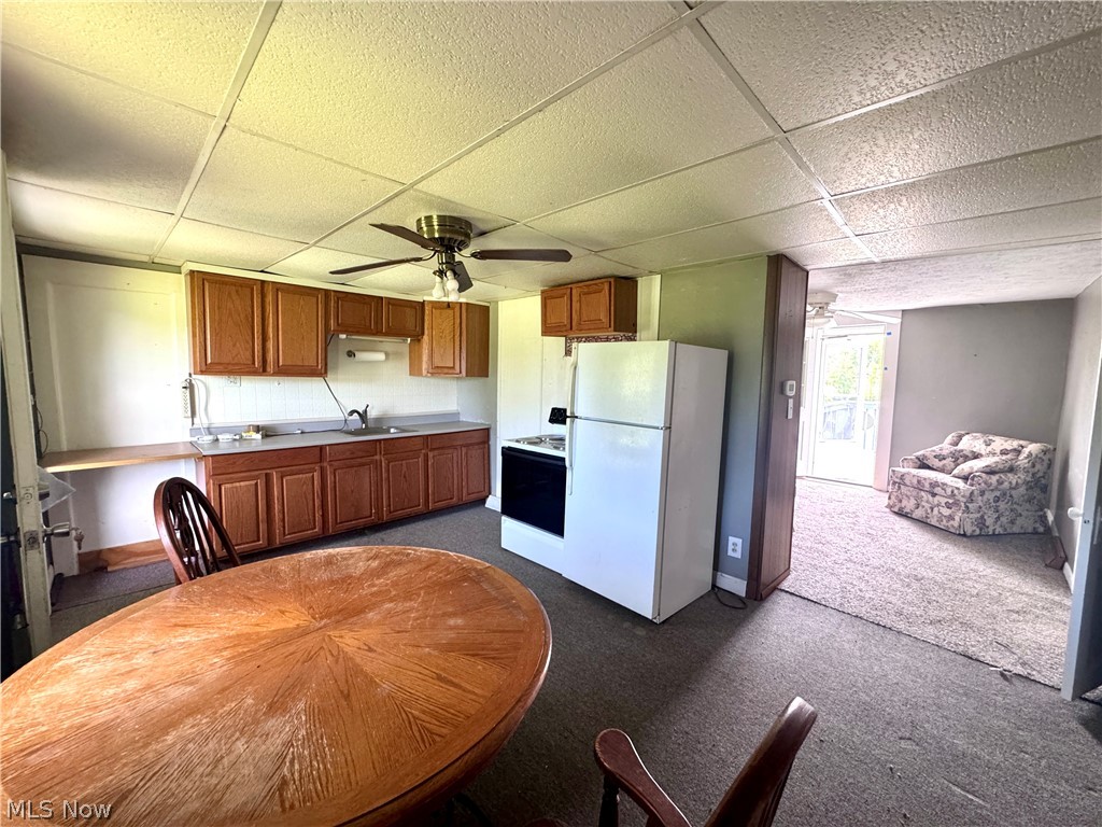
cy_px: 414
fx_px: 446
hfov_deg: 102.1
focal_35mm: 14
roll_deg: -0.6
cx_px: 551
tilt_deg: -5.4
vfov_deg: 85.7
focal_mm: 2.22
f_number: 2.2
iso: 320
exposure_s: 1/72
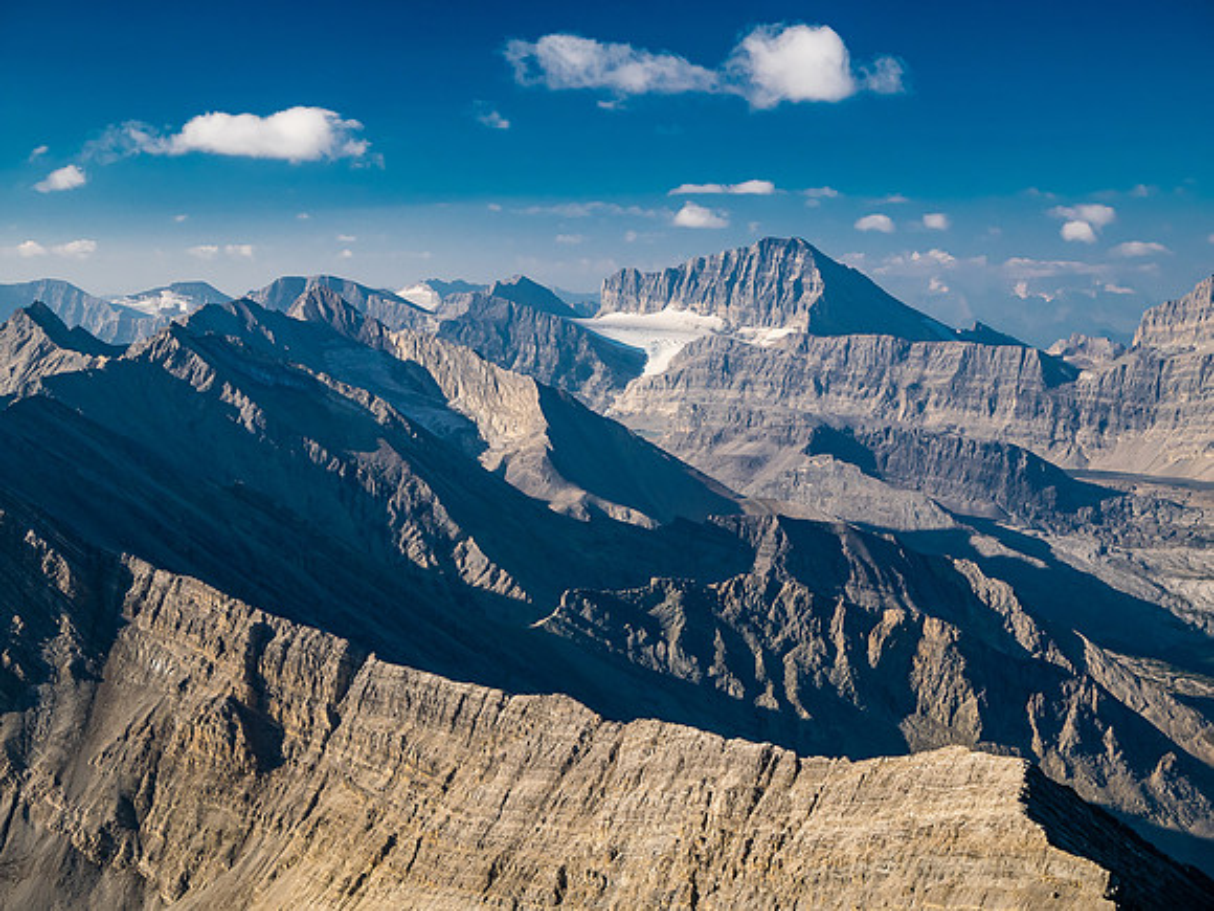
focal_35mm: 64
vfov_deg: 22.9
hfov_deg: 30.3
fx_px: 2245
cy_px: 456
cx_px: 607
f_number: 8
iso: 200
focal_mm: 32
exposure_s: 1/160
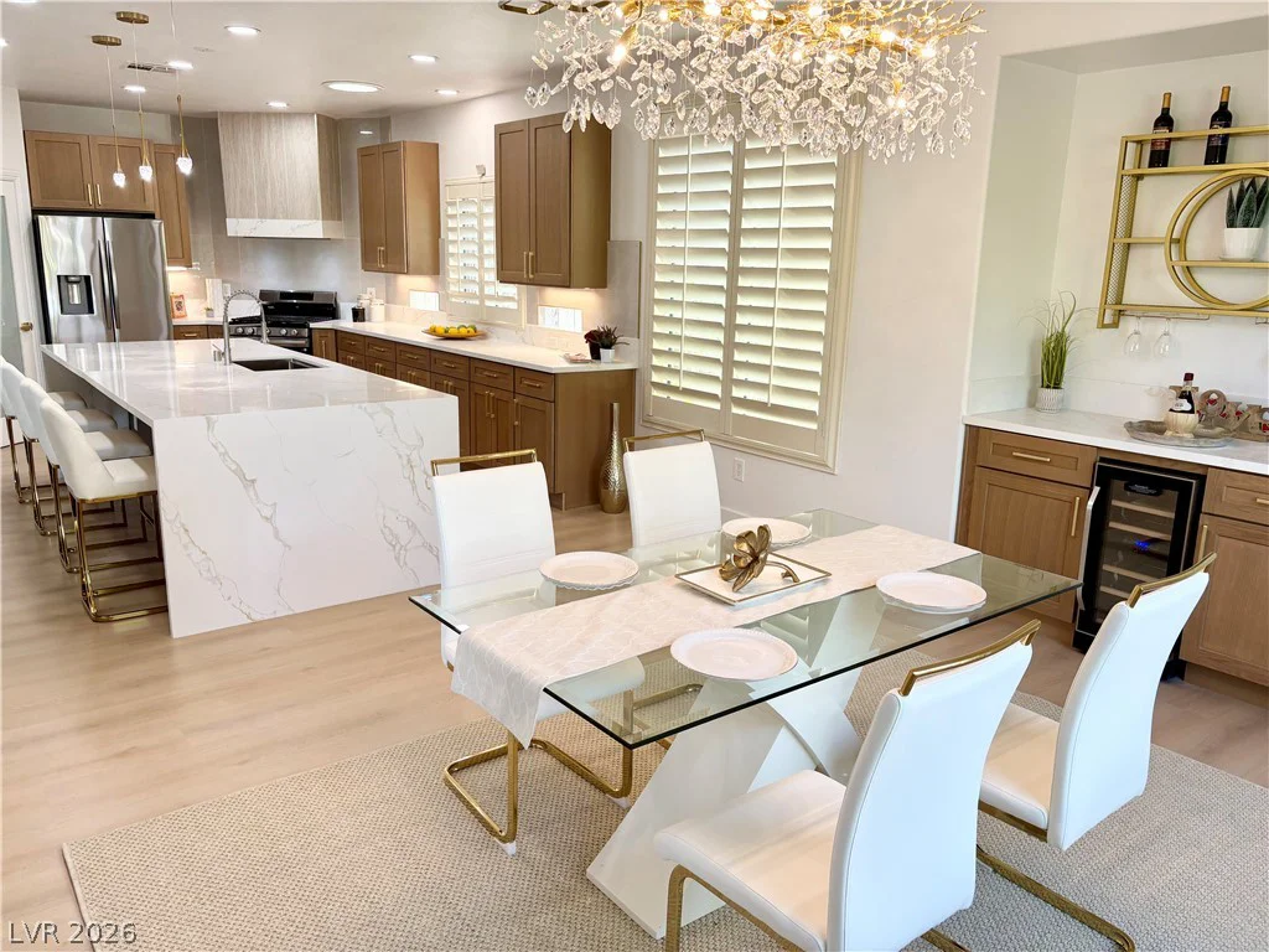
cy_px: 476
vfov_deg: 53.1
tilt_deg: -12.6
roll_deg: -0.4
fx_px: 953
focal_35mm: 26
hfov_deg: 67.3
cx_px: 634
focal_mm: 5.96
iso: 50
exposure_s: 1/120
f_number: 1.6
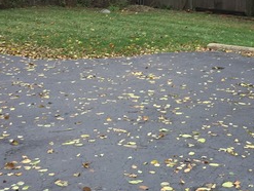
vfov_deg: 19.4
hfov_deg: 25.8
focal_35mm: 75
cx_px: 176
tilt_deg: -5.3
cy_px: 22
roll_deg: -2.3
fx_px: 551
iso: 40
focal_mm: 4.15
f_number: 2.2
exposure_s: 1/60
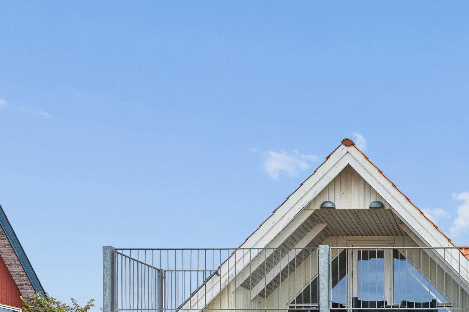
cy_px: 388
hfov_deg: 35.8
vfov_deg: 25.3
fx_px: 612
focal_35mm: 47
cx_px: 515
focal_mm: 18
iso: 320
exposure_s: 1/320
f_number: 10
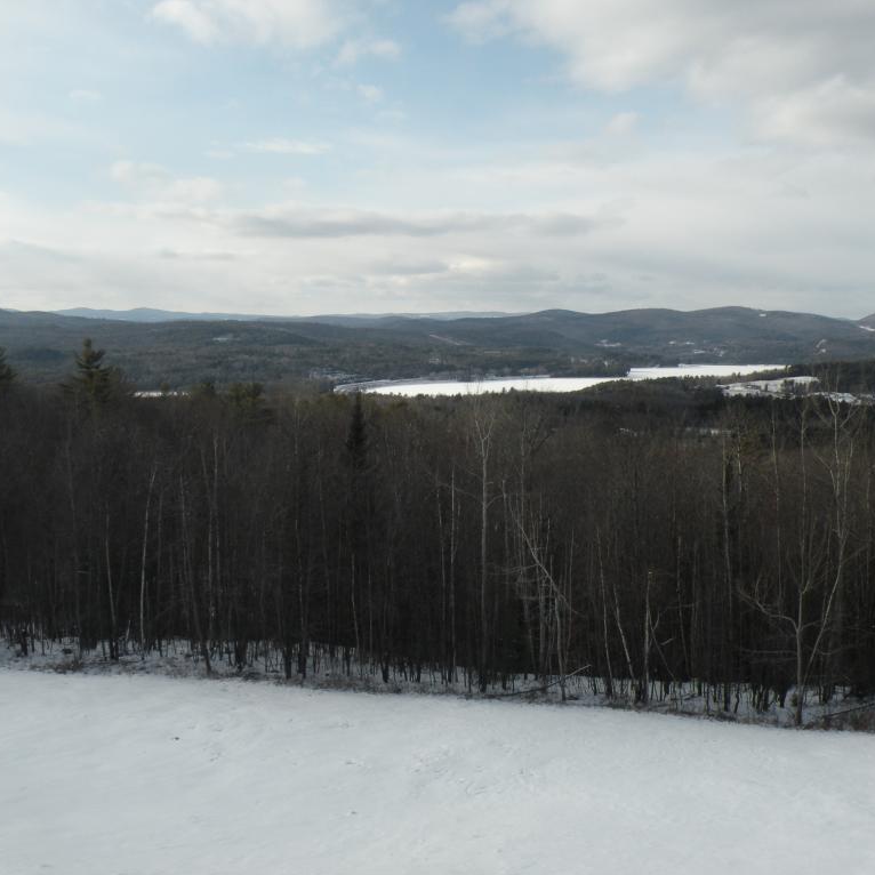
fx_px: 1115
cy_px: 438
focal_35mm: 39
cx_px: 503
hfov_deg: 42.7
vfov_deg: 42.8
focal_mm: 5.8
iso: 64
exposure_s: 1/223
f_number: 7.1
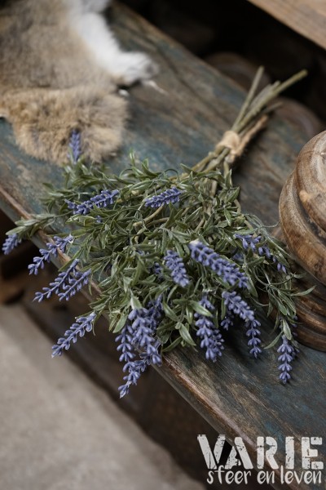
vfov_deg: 48.5
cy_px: 245
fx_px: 543
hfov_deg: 33.4
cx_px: 163
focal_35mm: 40
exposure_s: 1/60
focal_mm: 40
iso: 2000
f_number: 4
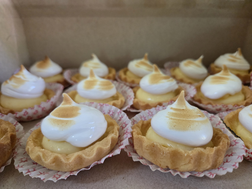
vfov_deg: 58.9
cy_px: 94
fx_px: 167
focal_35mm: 23
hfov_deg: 73.9
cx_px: 126
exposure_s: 1/60
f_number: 1.8
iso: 800
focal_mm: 5.4
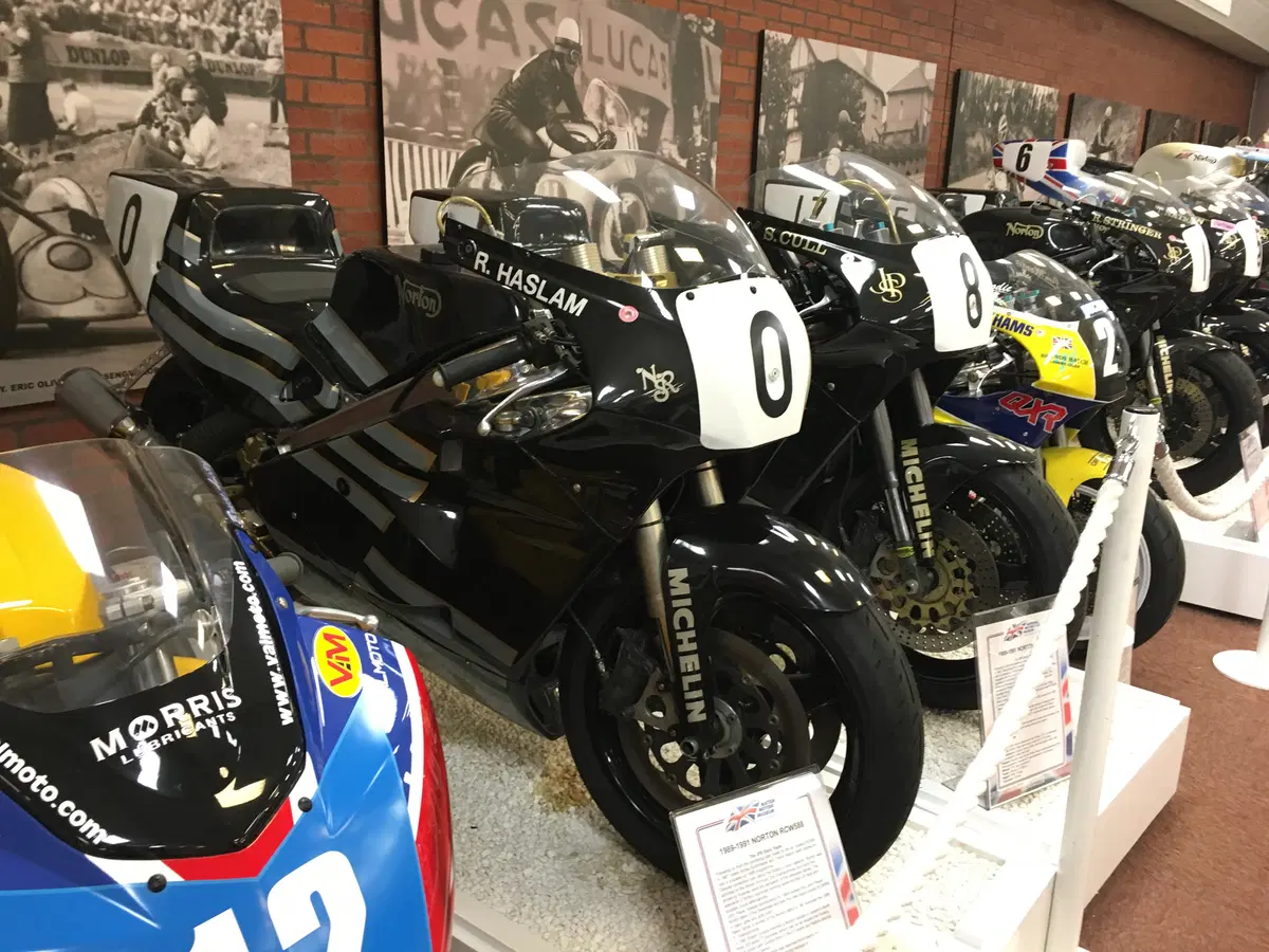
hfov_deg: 61.7
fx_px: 1063
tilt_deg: -15.2
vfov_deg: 48.2
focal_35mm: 29
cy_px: 476
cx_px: 634
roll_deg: -1.9
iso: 160
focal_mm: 4.15
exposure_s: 1/33
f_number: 2.2
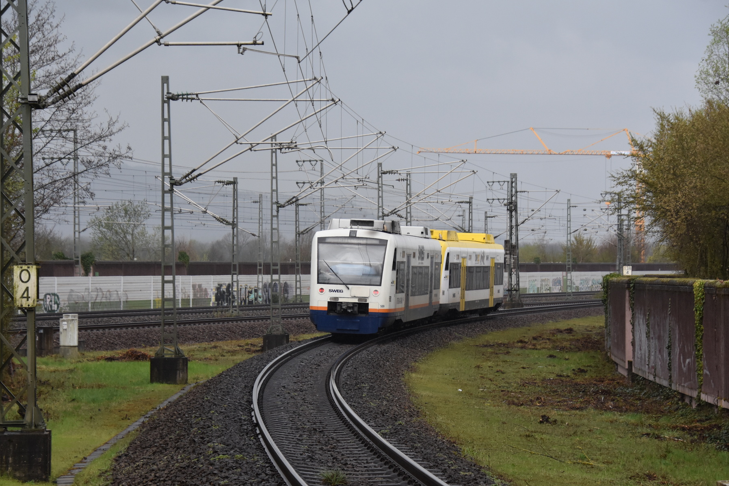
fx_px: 2795
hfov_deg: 14.9
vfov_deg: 9.9
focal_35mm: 138
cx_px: 354
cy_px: 248
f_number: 5
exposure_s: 1/640
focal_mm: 86
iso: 800
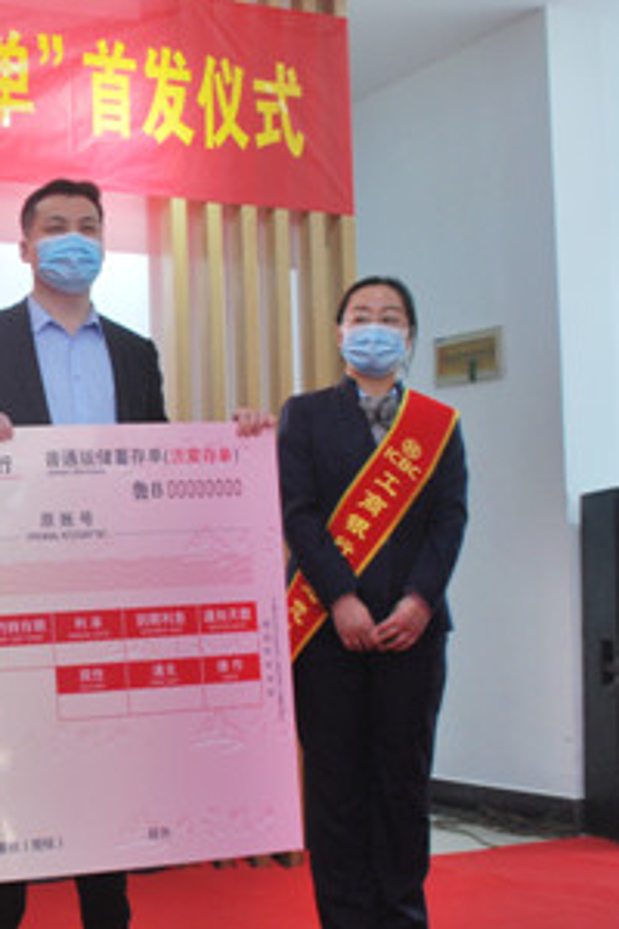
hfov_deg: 21.3
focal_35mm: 60
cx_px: -96
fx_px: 1547
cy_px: 550
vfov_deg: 33.3
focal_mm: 20
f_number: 4.5
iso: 200
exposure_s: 1/80
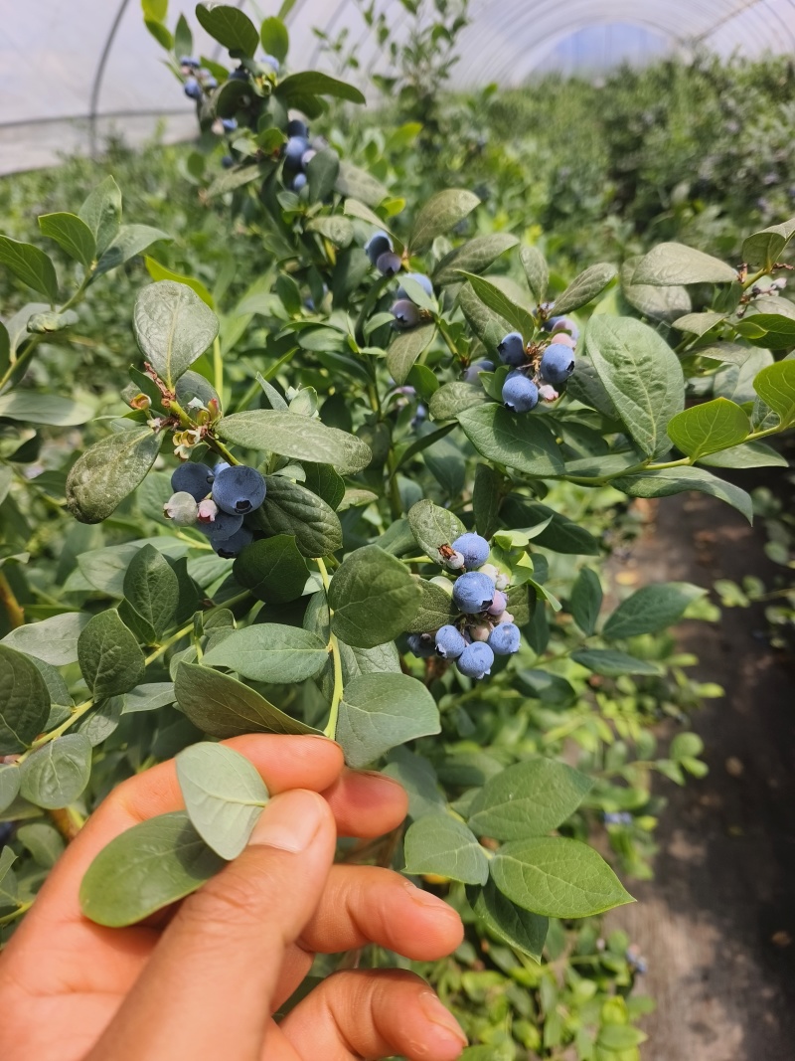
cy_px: 530
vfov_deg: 73.9
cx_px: 398
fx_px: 704
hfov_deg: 58.9
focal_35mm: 23
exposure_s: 1/2101
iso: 72
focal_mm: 5.5
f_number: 1.75
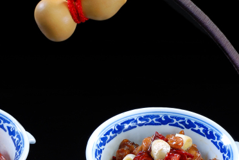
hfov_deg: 8.3
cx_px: 53
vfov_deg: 5.5
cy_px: 151
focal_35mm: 248
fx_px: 1648
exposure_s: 1/125
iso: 100
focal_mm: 60
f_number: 10
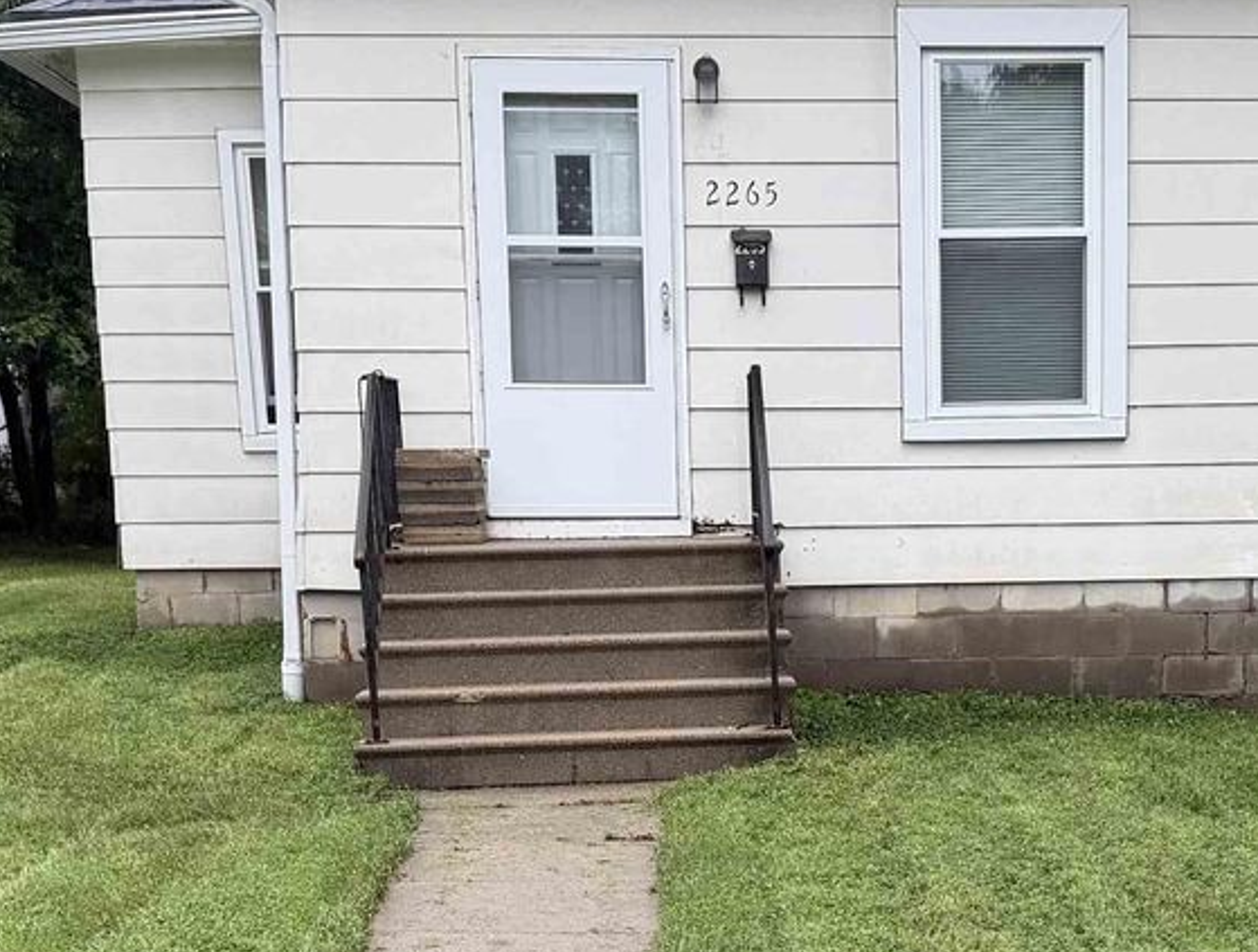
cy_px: 381
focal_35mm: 44
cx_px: 749
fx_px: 1604
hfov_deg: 42.6
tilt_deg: -12.1
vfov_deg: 33.0
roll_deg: +0.5
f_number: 1.78
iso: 64
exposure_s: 1/252
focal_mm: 6.76
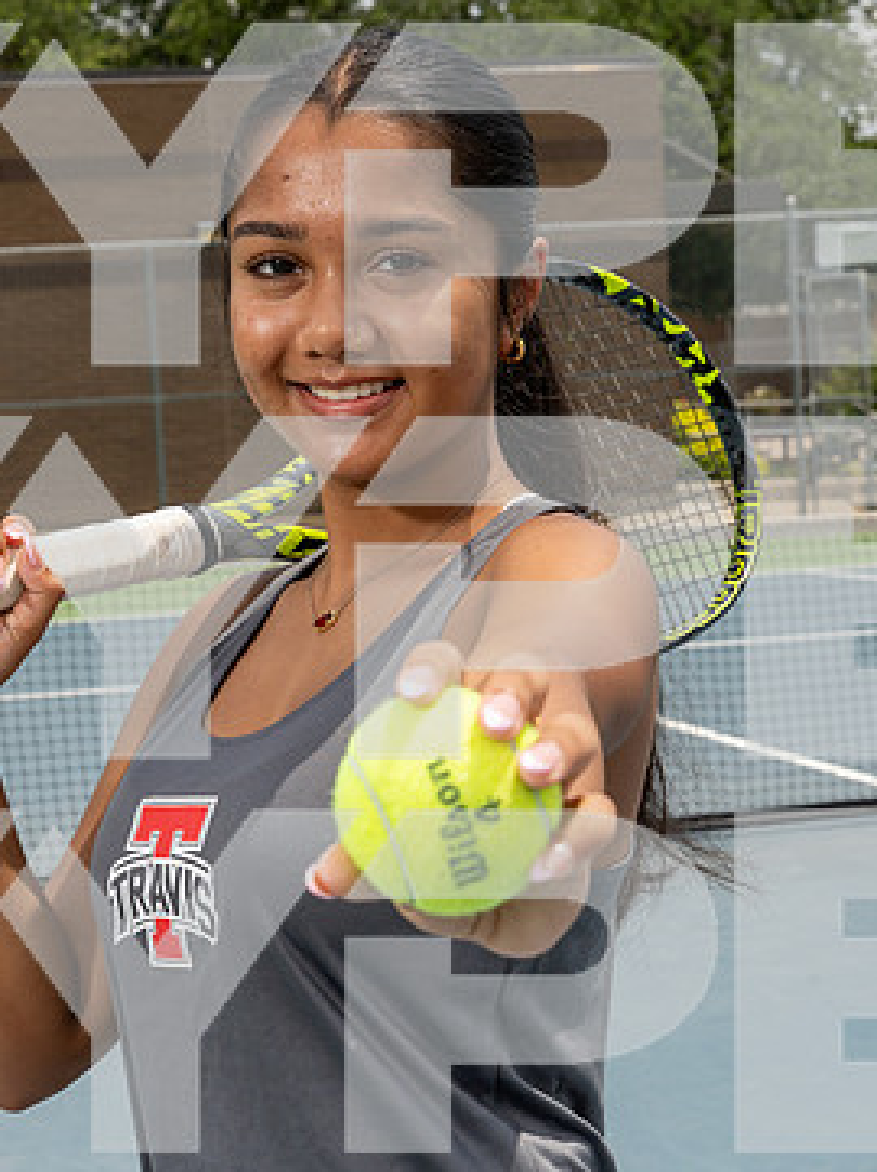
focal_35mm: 82
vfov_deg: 23.9
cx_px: 292
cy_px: 589
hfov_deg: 17.9
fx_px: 2775
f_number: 11
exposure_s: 1/250
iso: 100
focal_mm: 53
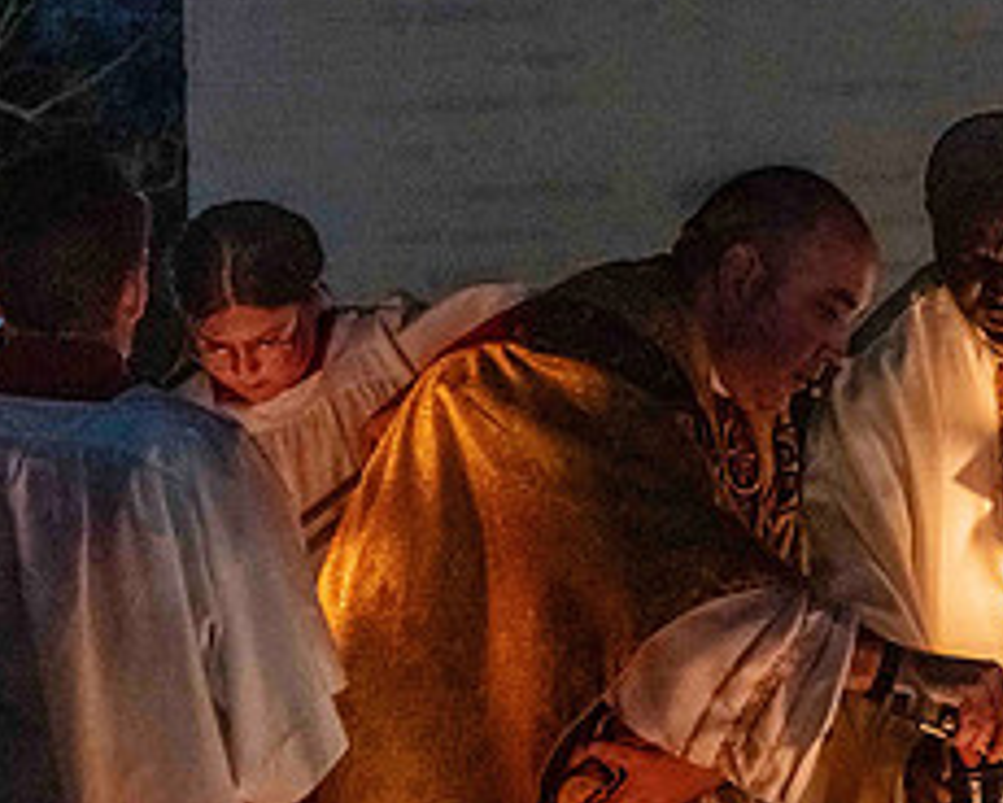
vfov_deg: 10.9
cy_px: 535
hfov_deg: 13.5
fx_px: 4215
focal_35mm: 142
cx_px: 824
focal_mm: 60
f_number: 6.3
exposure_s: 1/40
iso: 8000
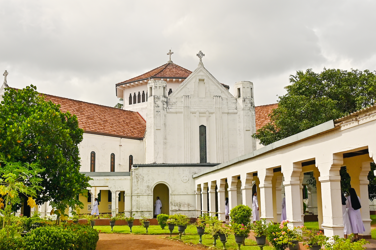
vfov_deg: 29.8
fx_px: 470
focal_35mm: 45
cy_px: 117
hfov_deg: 43.6
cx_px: 184
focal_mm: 24
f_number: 4
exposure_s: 1/3200
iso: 100
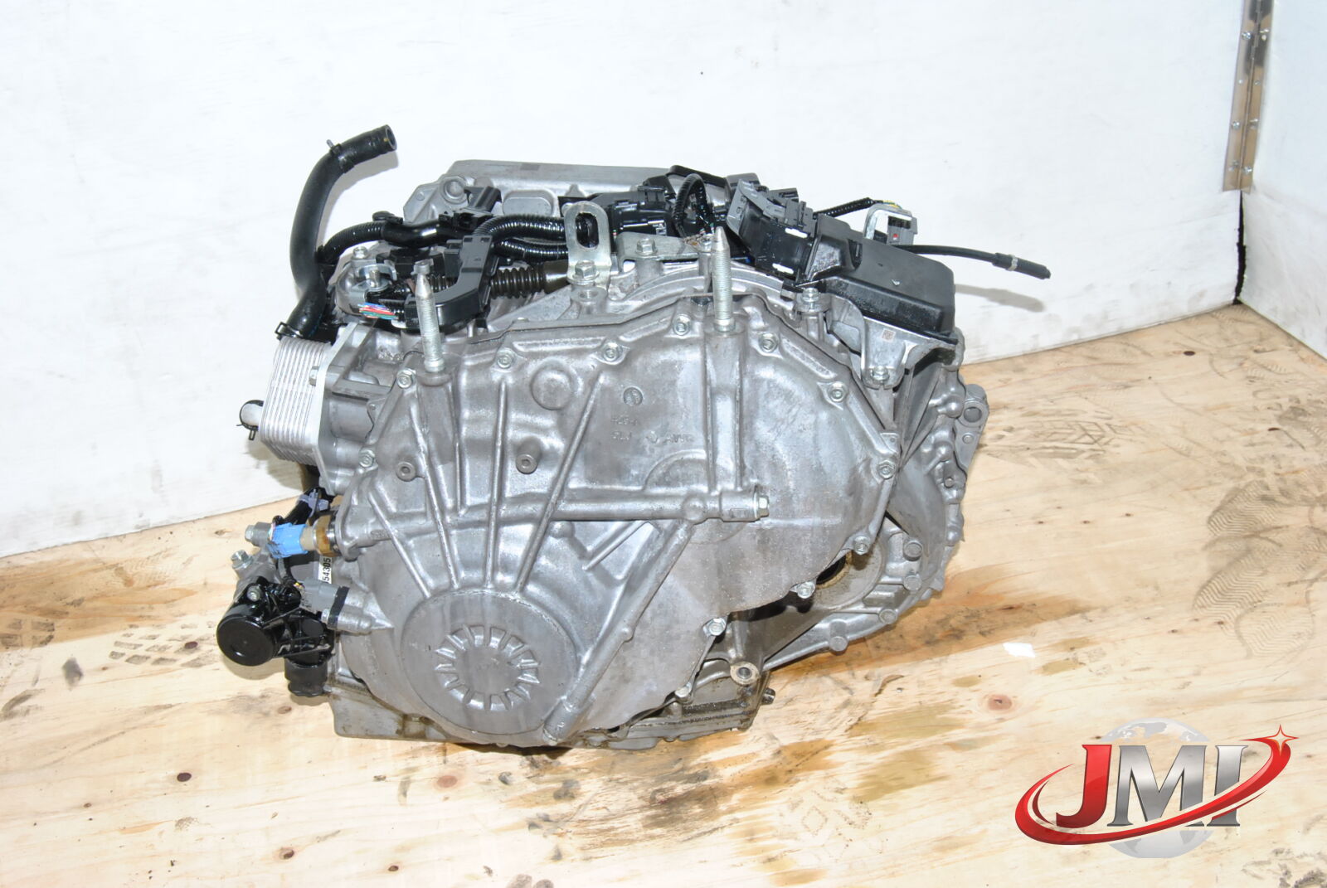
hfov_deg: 43.6
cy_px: 444
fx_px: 1661
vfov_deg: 29.9
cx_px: 664
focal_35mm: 45
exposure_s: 1/200
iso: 800
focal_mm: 30
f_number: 13
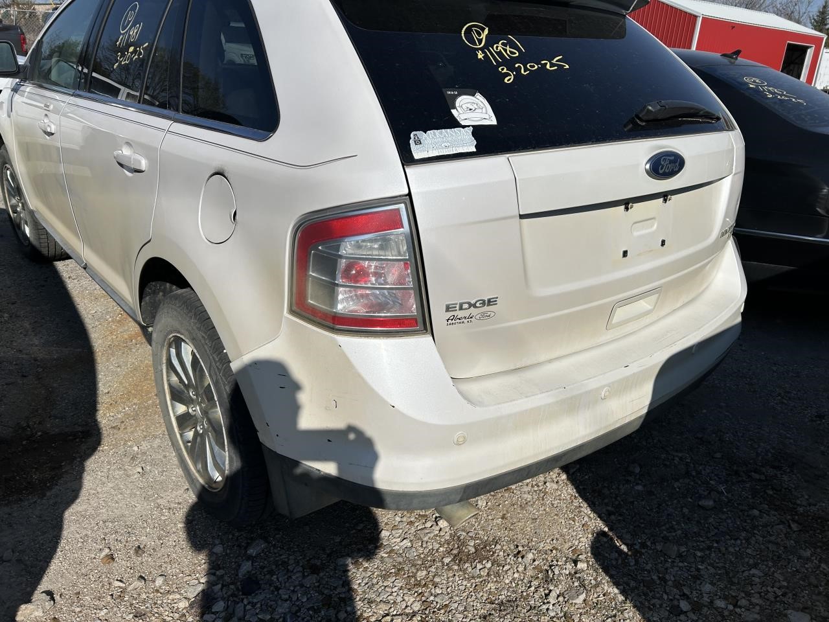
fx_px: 623
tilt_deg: -21.4
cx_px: 414
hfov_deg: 67.3
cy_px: 311
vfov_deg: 53.1
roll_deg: -4.7
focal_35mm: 26
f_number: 1.5
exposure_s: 1/12658
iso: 50
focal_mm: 5.7
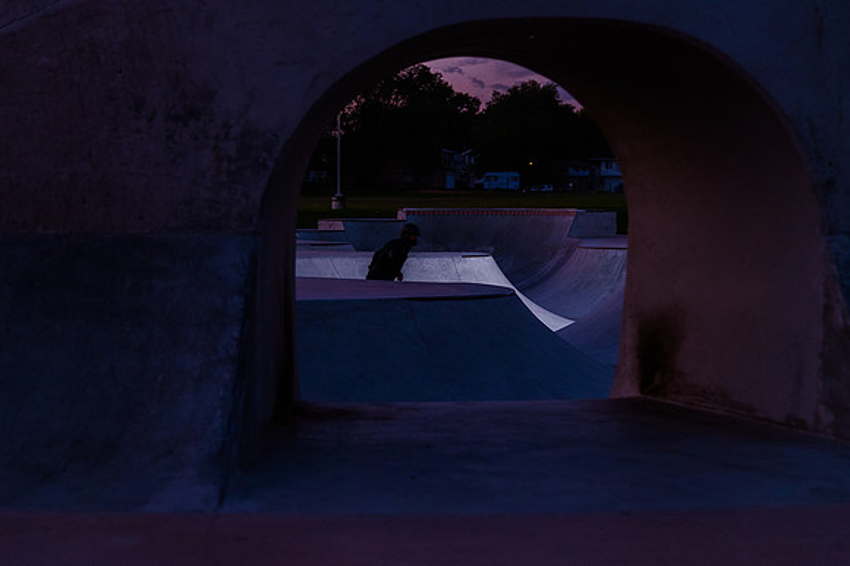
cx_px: 409
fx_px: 1634
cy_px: 281
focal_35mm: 69
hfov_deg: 29.2
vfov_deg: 19.6
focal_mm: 66
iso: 2500
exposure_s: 1/160
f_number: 4
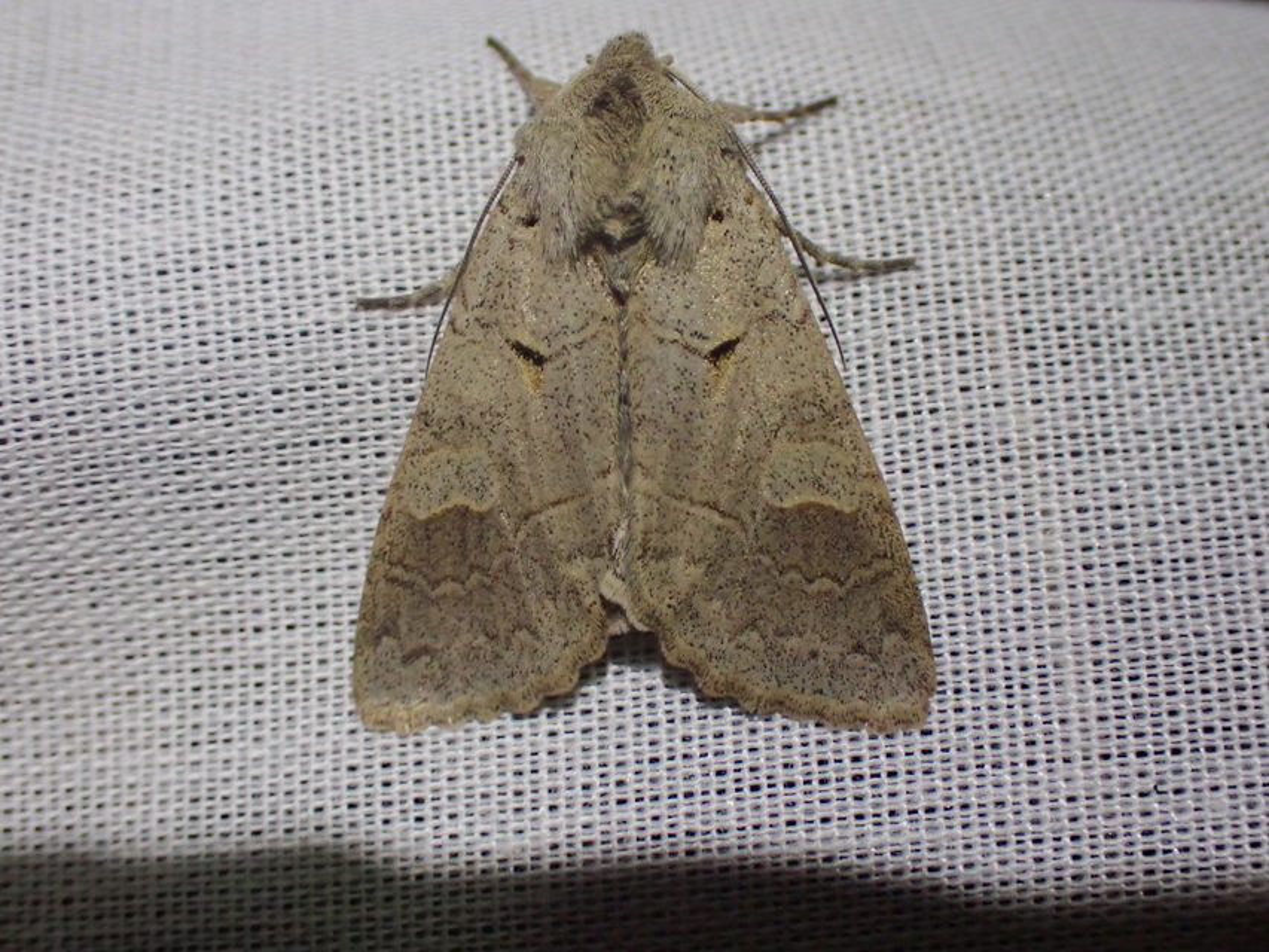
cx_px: 634
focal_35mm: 54
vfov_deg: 27.0
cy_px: 476
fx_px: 1980
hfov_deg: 35.5
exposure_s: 1/200
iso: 640
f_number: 3.3
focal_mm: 9.65
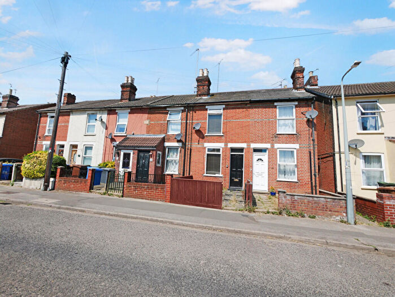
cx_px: 198
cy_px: 148
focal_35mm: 16
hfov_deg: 94.5
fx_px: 183
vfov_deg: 78.2
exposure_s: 1/400
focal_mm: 8
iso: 200
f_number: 8
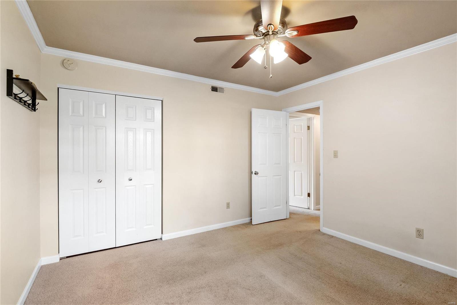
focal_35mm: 16
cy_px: 152
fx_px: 203
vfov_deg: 73.7
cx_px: 228
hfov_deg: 96.7
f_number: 6.3
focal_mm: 8
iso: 400
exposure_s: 1/10
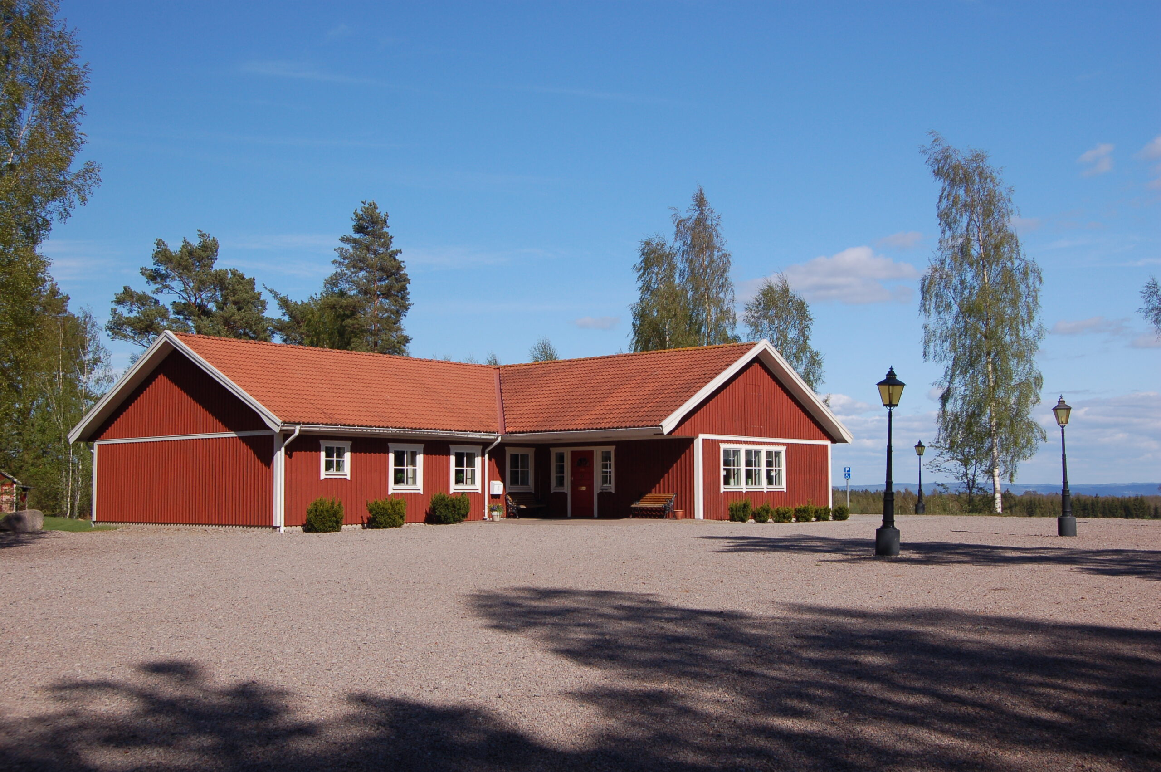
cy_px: 386
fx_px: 1257
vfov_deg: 34.1
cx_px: 580
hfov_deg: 49.6
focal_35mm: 39
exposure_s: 1/250
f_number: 8
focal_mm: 26
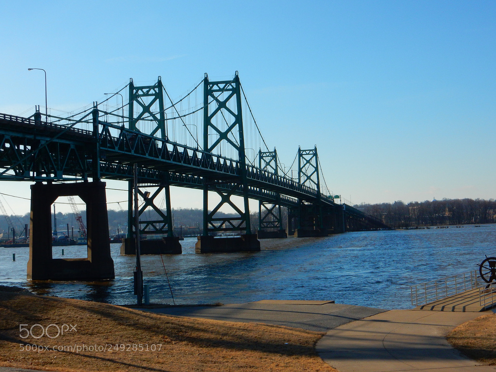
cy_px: 186
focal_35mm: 60
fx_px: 860
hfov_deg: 32.2
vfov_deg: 24.4
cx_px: 248
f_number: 4.5
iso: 200
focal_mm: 10.7
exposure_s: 1/1600
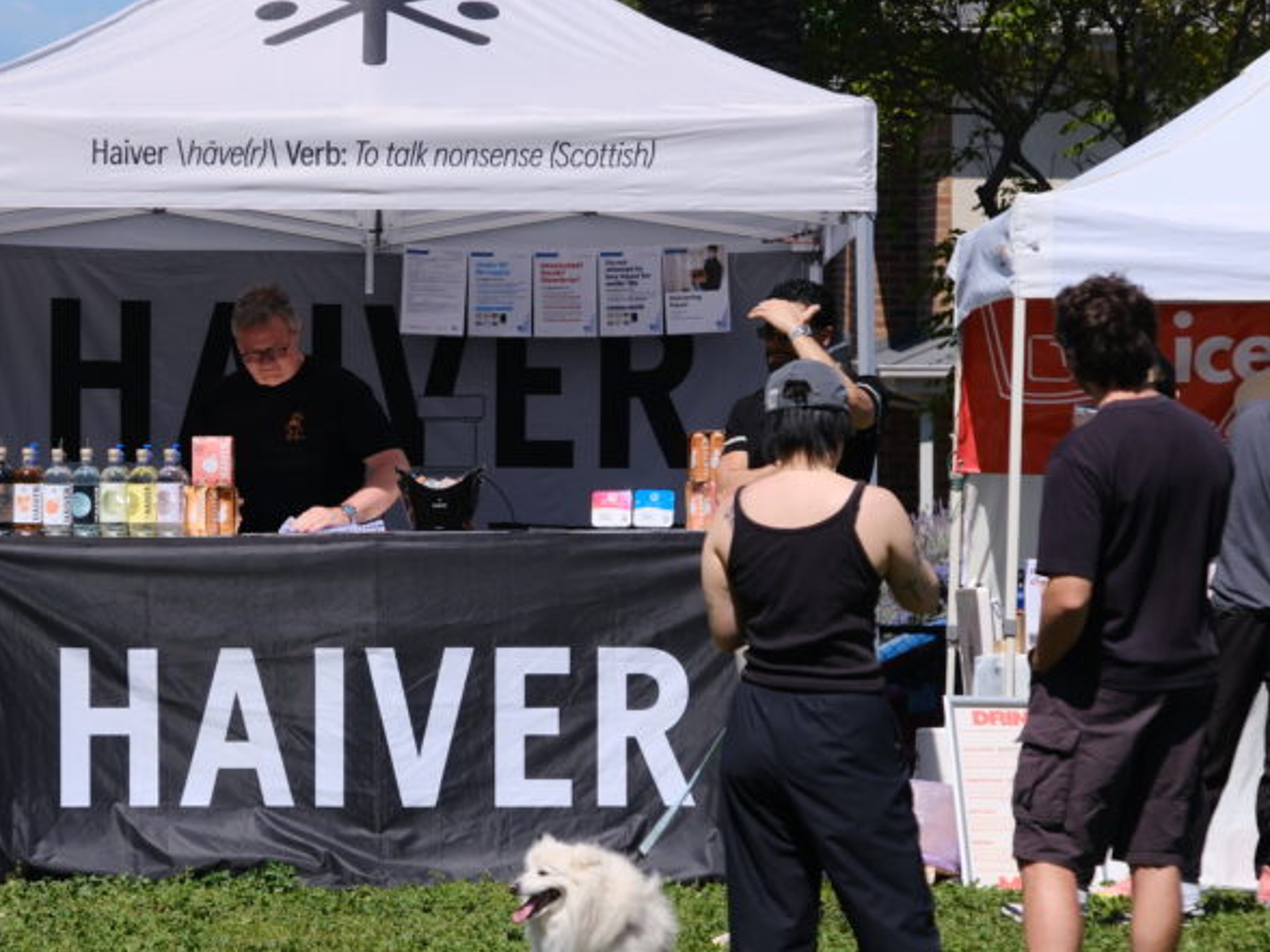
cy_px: 429
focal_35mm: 221
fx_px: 8108
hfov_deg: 9.0
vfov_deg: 6.7
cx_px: 428
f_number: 5.6
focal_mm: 88.2
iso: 250
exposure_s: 1/1100
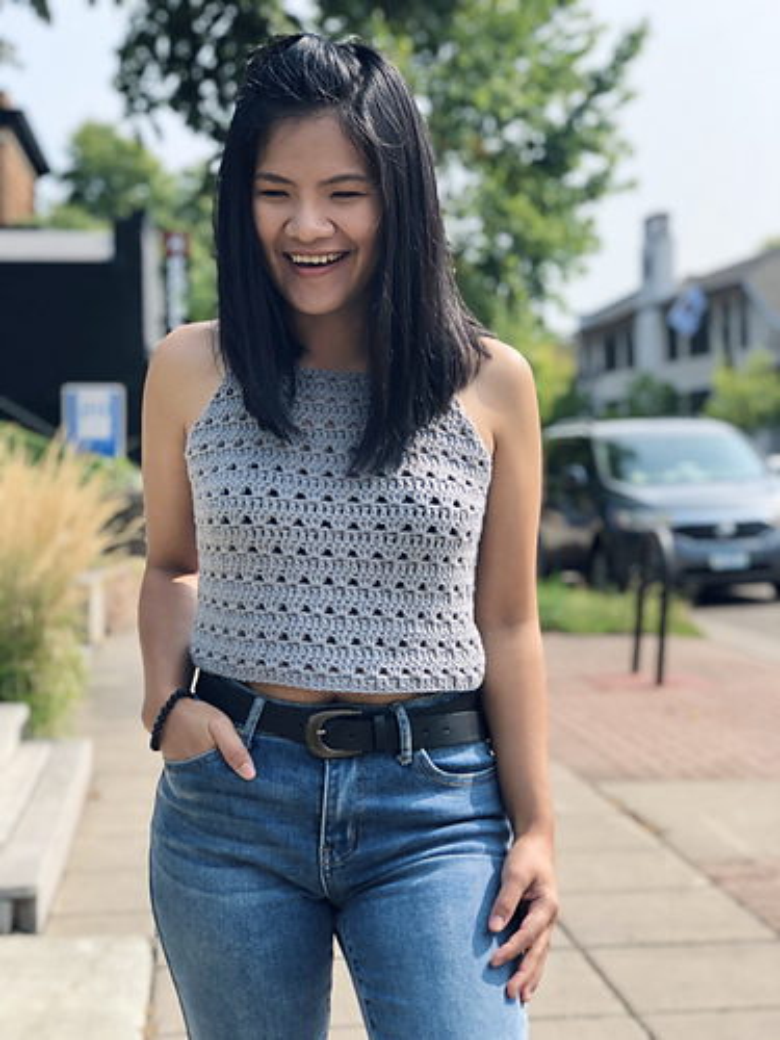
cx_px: 390
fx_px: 1713
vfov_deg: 33.8
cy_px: 520
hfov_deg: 25.7
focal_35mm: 57
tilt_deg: -1.4
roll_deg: +1.2
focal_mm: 6.6
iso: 20
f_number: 2.8
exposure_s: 1/165
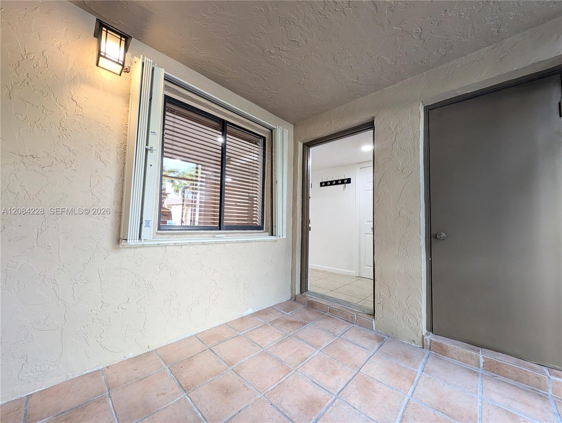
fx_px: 195
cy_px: 212
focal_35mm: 12
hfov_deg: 110.5
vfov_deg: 94.6
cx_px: 281
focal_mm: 2.23
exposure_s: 1/120
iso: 191
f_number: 1.95
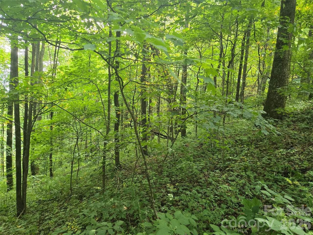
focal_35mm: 23
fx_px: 208
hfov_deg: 73.9
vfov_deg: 58.9
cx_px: 156
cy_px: 118
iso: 640
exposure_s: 1/120
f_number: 1.8
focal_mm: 5.4
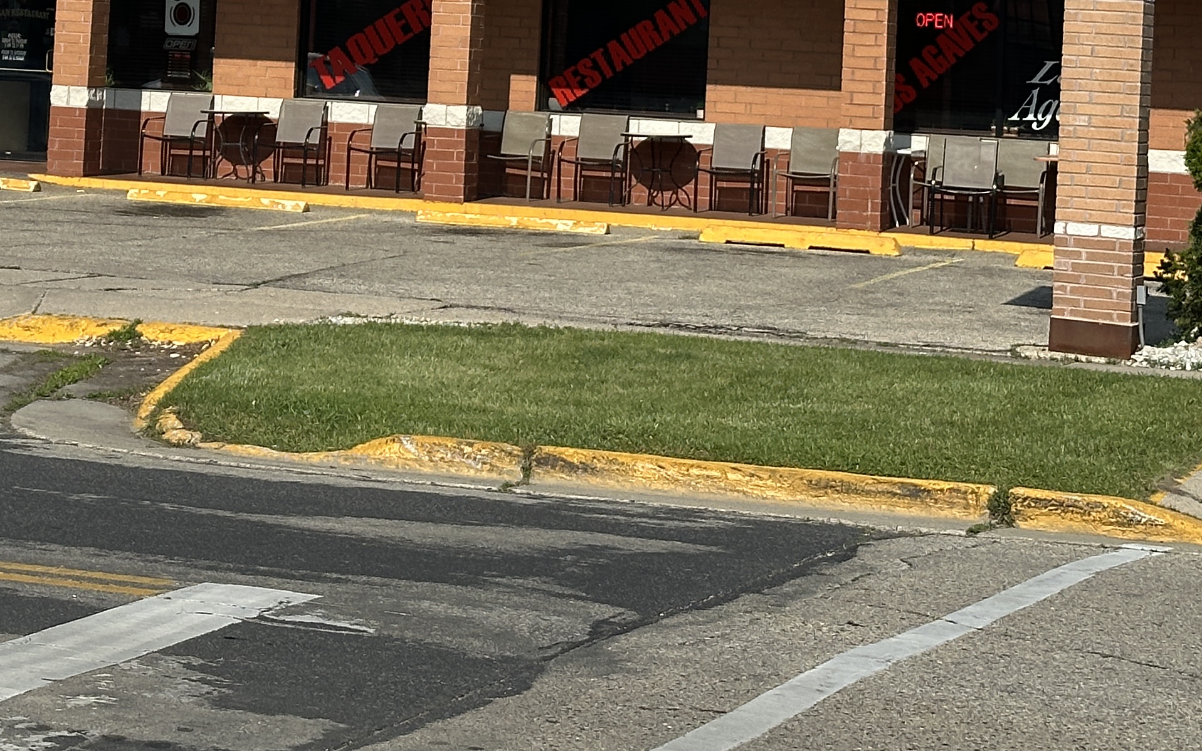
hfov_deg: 19.4
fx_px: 3505
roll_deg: -3.2
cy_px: -153
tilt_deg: +4.2
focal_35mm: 107
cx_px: 352
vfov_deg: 12.0
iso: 64
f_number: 1.78
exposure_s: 1/4785
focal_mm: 6.86
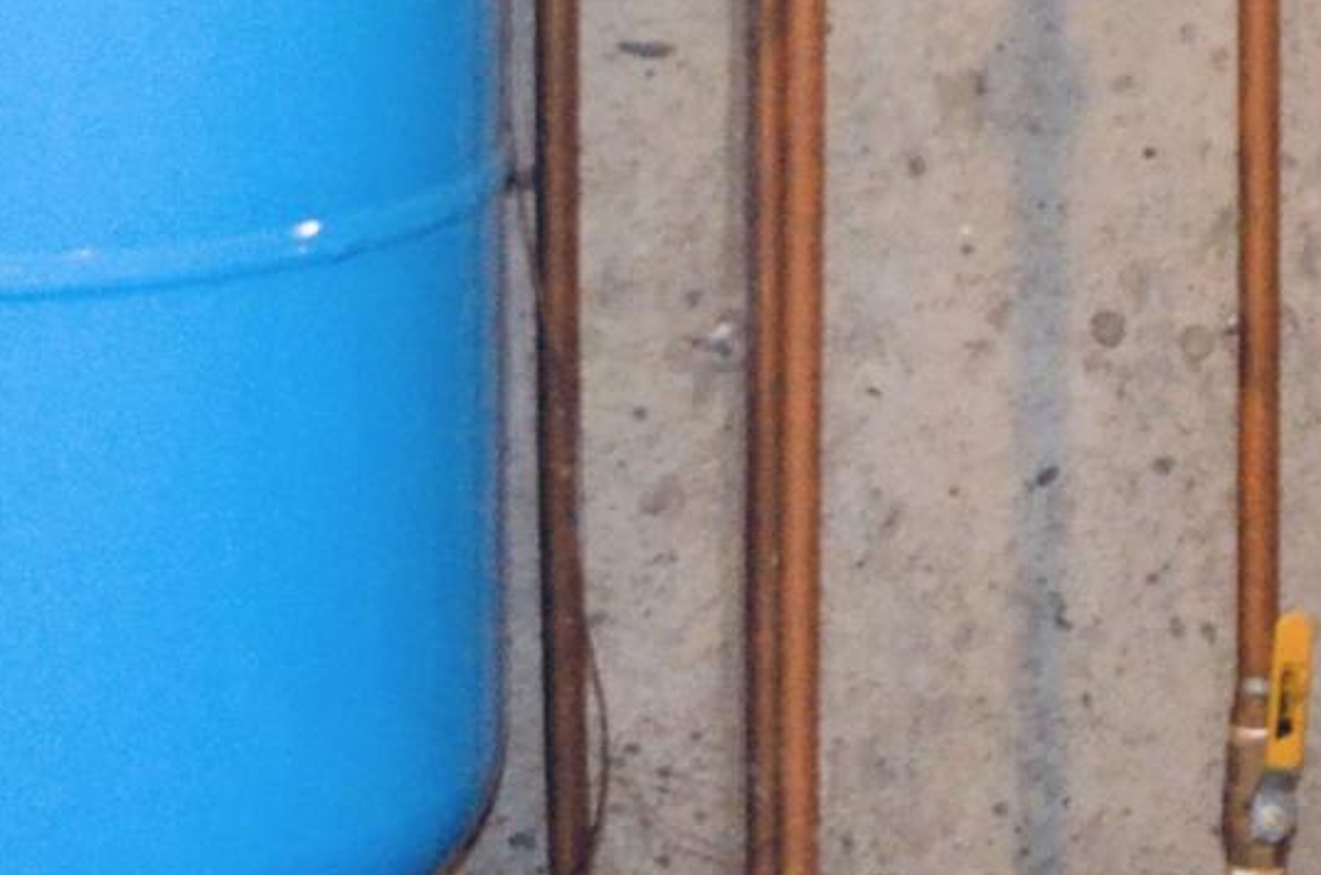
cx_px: 1649
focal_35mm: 210
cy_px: -511
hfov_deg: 9.7
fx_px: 7682
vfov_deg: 6.4
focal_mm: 25
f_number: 3.8
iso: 3200
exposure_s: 1/60
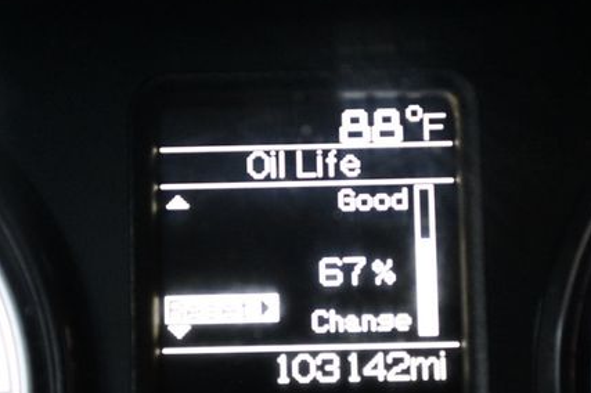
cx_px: 287
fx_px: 2018
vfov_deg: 11.1
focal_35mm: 123
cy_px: 277
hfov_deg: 16.7
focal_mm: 55
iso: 3600
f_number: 5.6
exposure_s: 1/60
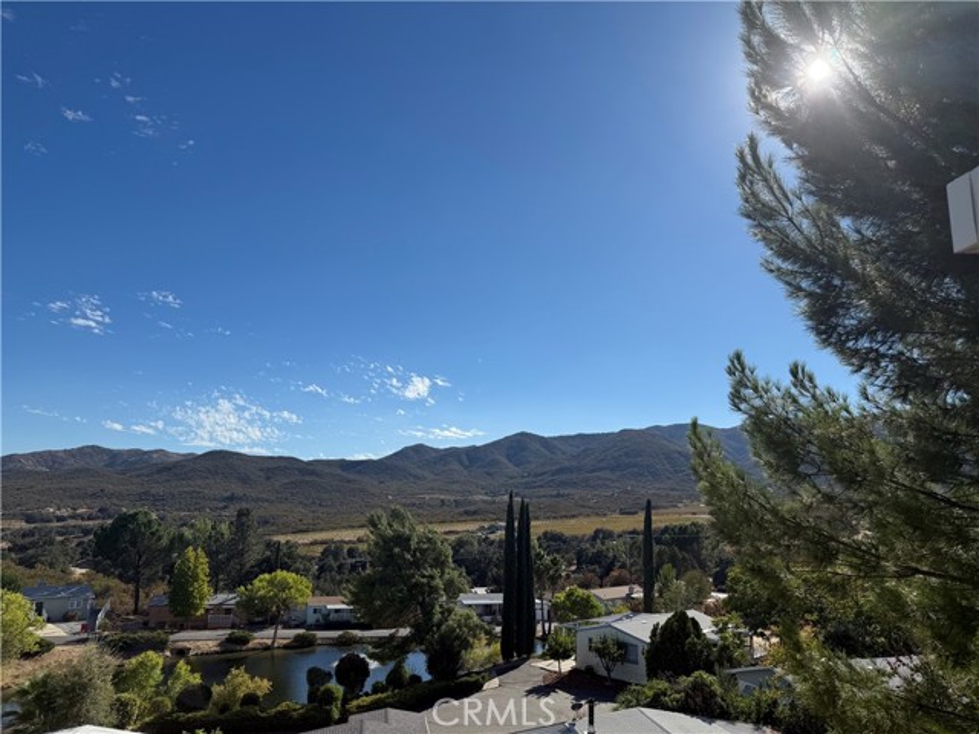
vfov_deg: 56.8
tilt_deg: +10.6
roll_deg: -1.9
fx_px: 679
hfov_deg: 71.6
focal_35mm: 24
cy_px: 367
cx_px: 490
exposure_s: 1/7353
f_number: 1.78
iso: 80
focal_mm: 6.76
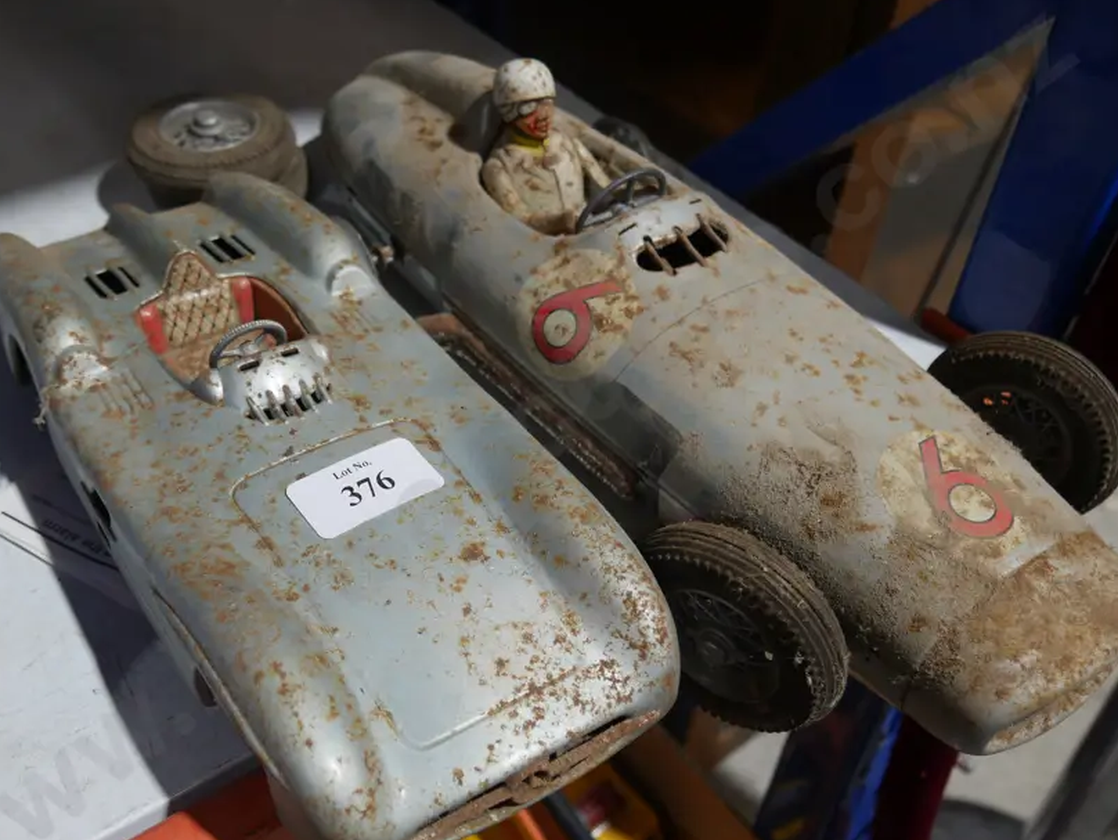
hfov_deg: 48.9
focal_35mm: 38
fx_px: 1228
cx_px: 494
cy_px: 462
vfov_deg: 37.7
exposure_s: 1/60
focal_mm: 15
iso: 250
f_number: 3.6
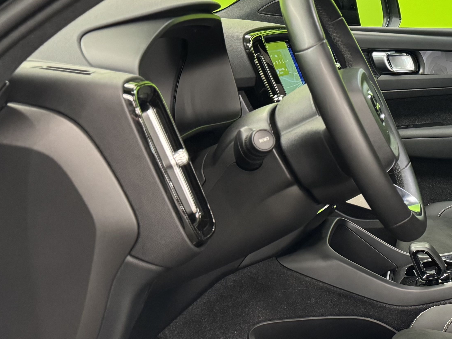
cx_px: 494
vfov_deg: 23.6
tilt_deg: -12.0
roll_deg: -1.5
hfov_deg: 28.4
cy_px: 179
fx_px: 810
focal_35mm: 62
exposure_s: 1/50
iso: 800
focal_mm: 6.76
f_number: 1.78
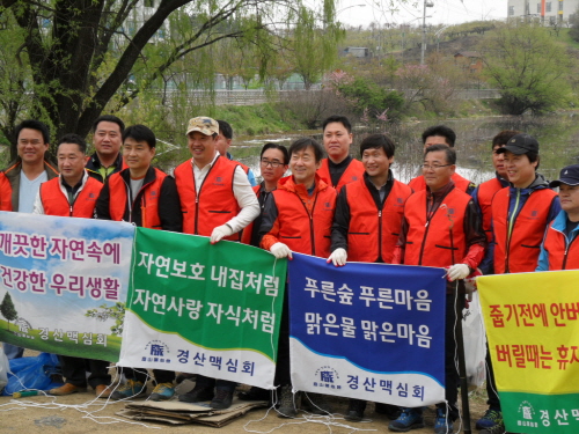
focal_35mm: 81
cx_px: 290
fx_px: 1355
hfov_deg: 24.1
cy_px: 217
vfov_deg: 18.2
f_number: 4.6
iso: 80
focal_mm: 14.4
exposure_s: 1/180
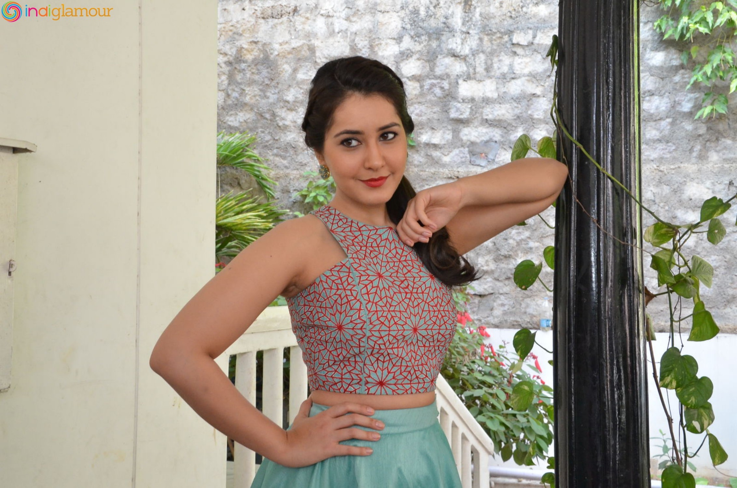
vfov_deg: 29.7
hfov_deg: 43.7
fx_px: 919
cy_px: 244
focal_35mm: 45
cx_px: 368
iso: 2000
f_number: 8
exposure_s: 1/125
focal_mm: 30
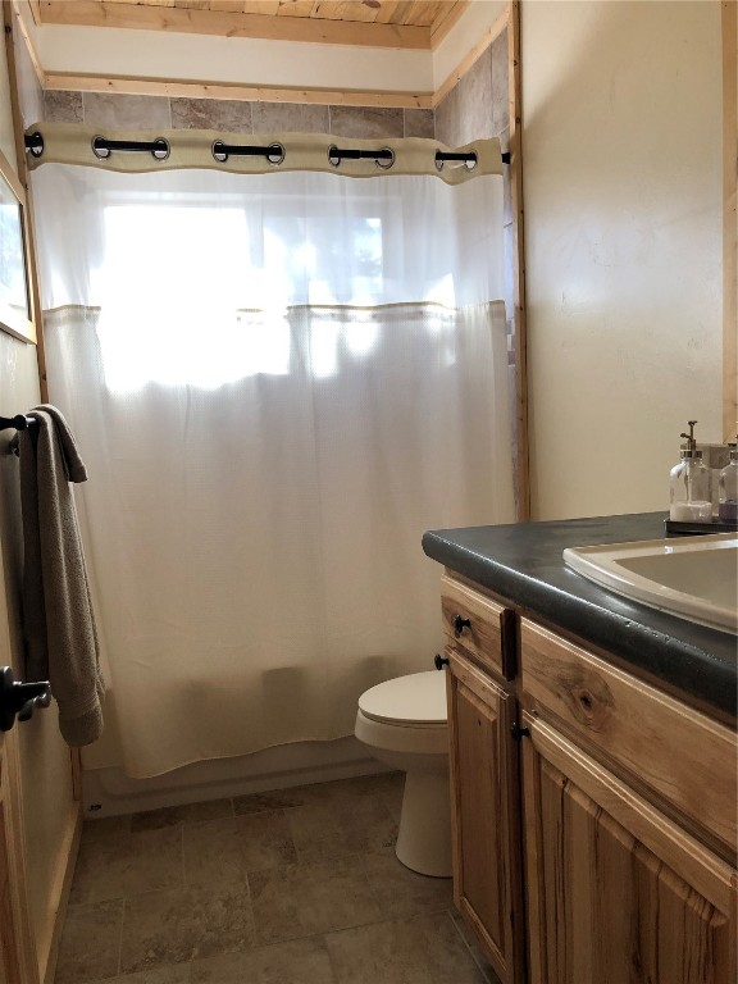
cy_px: 492
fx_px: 796
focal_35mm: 28
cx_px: 369
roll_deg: +0.9
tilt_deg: -6.8
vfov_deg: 63.4
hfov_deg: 49.7
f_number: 1.8
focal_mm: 3.99
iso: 32
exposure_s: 1/40
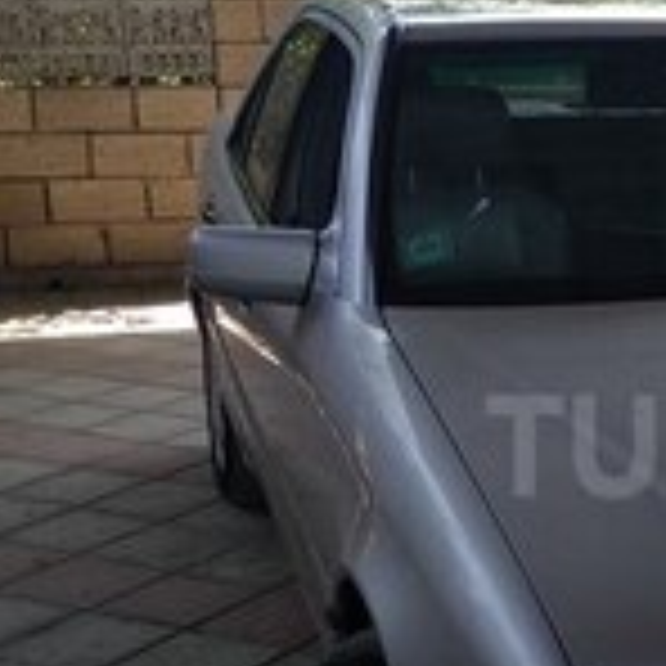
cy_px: 446
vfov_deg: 22.4
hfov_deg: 20.7
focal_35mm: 77
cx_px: 832
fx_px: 1676
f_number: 2.2
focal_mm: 3.83
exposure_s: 1/160
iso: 125
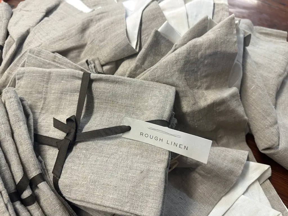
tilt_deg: -55.3
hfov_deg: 71.6
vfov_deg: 56.8
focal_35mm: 24
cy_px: 108
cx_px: 144
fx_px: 200
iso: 160
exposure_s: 1/100
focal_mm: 6.86
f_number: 1.78
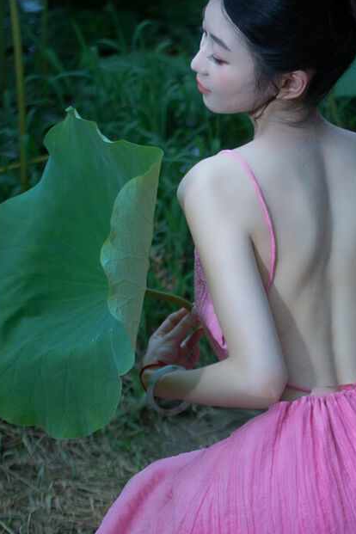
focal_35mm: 175
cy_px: 262
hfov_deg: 7.8
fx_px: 2596
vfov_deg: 11.7
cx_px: 376
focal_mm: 70
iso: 100
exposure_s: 1/250
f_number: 2.8
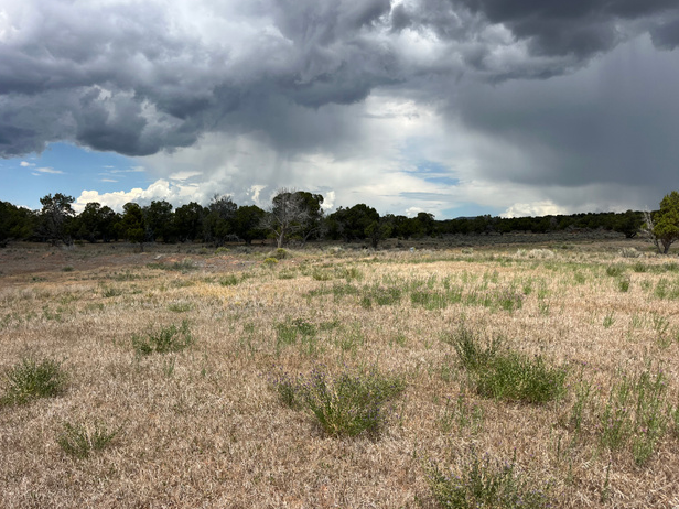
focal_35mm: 27
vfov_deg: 51.4
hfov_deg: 65.3
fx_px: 530
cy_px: 257
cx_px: 336
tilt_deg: +1.1
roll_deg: +1.9
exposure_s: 1/4016
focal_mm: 5.1
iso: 50
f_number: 1.6
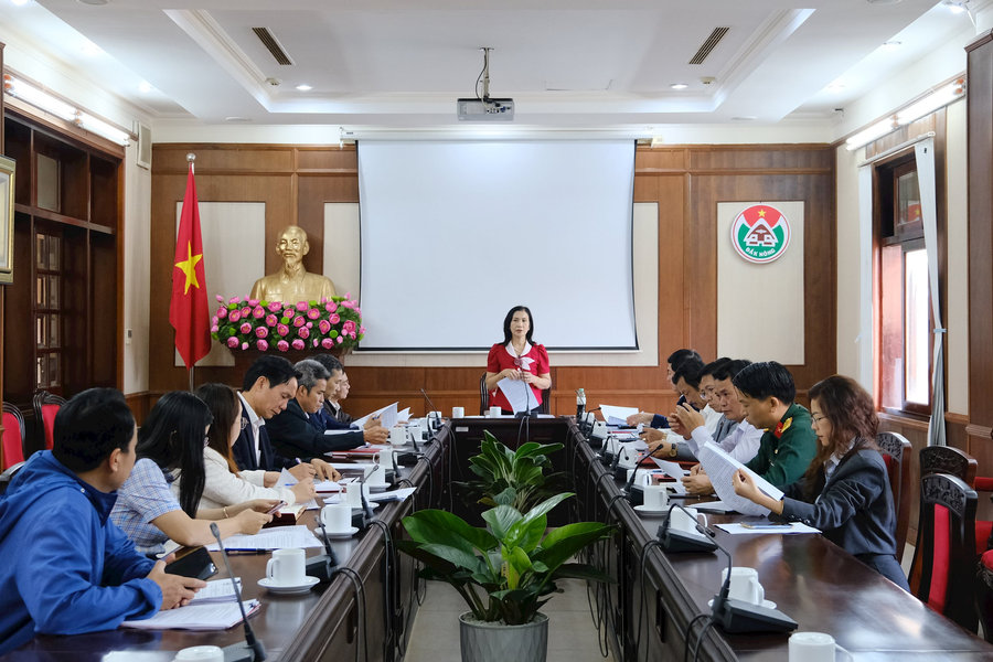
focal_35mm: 39
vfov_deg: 34.2
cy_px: 331
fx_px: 1076
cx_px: 496
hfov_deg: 49.6
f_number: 4
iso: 2000
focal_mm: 26
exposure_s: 1/100
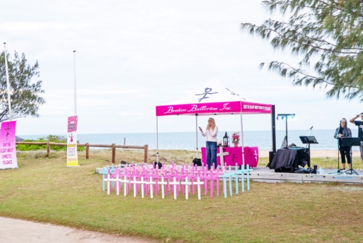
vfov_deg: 38.4
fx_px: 348
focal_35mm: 34
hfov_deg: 55.1
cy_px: 122
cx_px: 182
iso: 320
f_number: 4
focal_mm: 23
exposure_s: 1/60
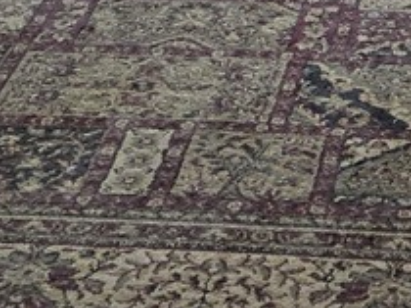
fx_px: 1874
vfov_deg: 8.8
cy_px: -328
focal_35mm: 158
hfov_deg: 12.4
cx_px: 391
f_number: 1.8
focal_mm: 5.4
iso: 200
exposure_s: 1/120
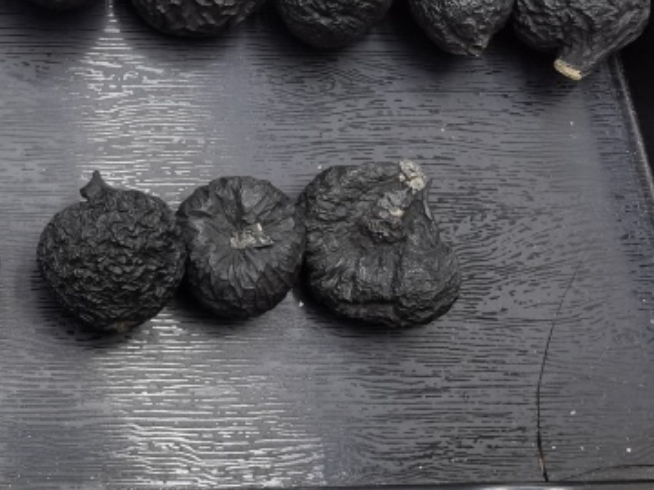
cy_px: 169
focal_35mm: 60
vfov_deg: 24.3
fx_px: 1134
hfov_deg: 29.2
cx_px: -58
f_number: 1.8
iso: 100
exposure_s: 1/60
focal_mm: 5.54
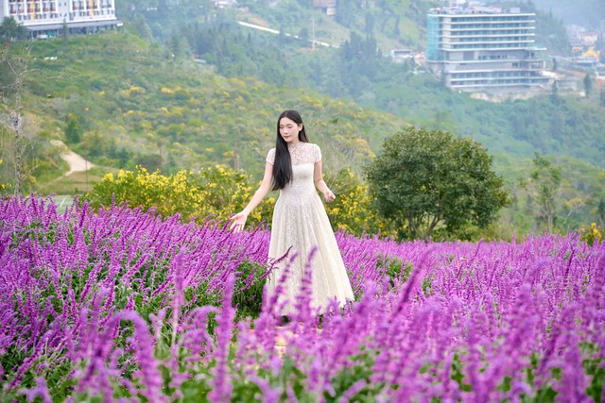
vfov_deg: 20.3
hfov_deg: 30.1
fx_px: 1126
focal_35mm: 67
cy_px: 202
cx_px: 302
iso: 250
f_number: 4
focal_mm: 67
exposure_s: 1/800
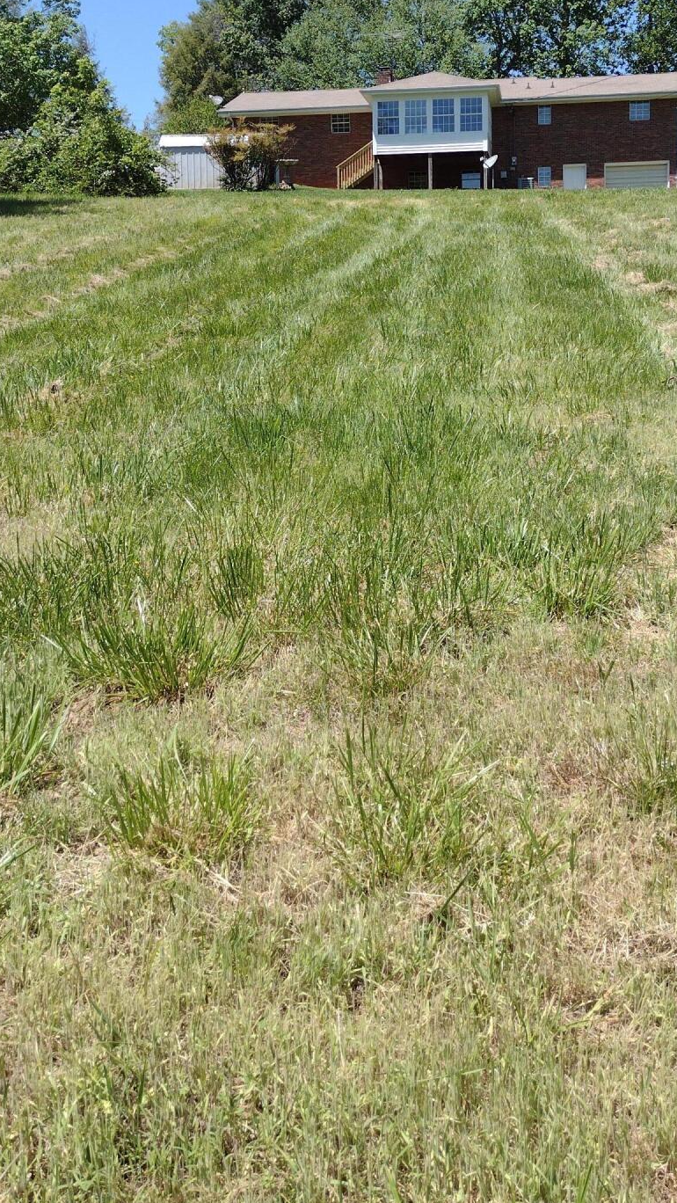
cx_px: 373
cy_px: 426
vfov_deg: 46.8
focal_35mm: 43
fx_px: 1372
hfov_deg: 27.7
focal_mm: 4.71
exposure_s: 1/1521
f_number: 1.7
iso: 100
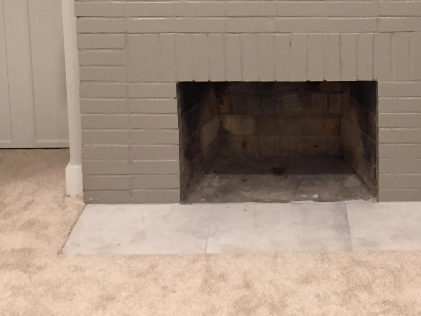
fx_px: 864
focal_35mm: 71
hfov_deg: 27.3
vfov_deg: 19.9
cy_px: -21
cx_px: 258
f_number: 2.2
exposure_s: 1/30
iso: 125
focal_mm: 4.15
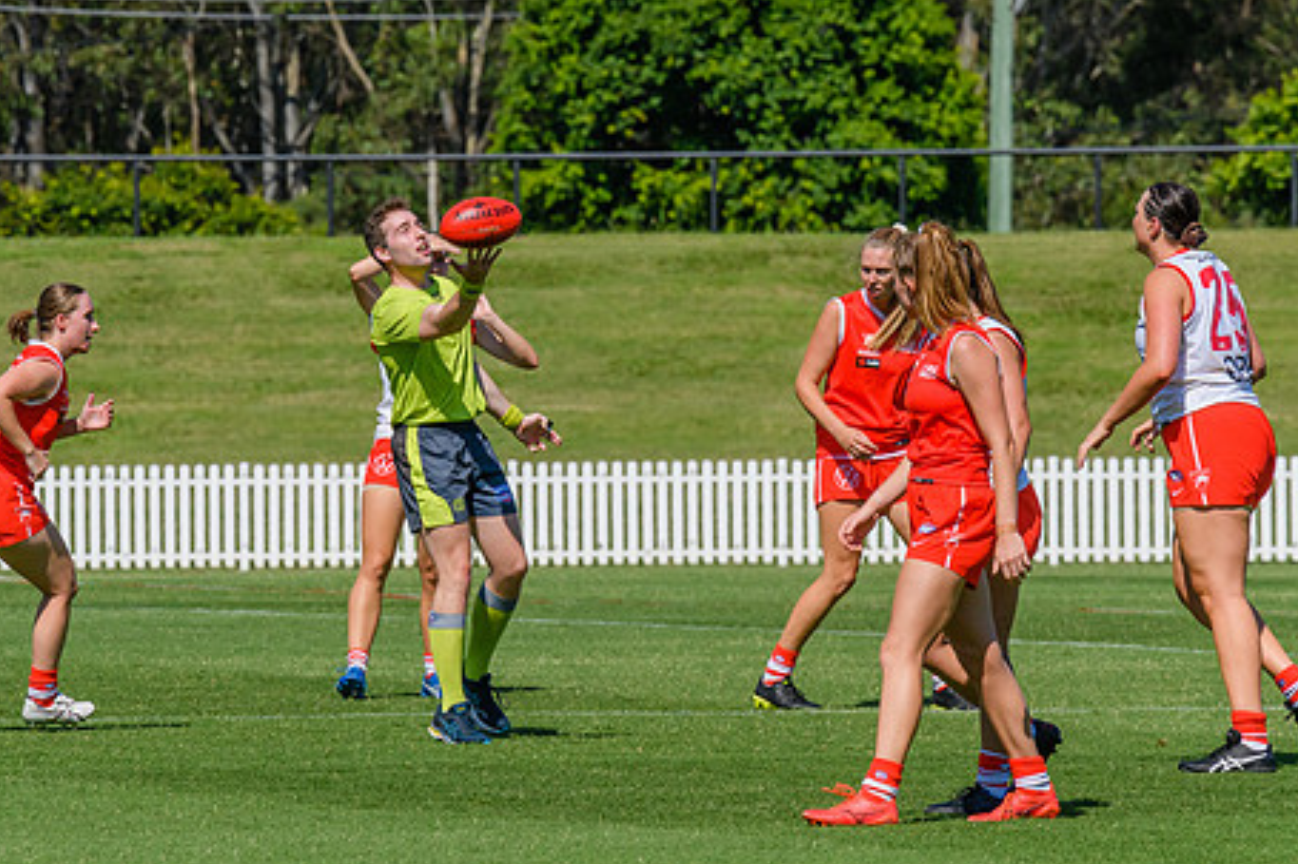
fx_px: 16543
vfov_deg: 3.0
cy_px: 375
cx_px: 509
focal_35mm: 459
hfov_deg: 4.5
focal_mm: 280
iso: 800
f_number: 9
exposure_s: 1/2000
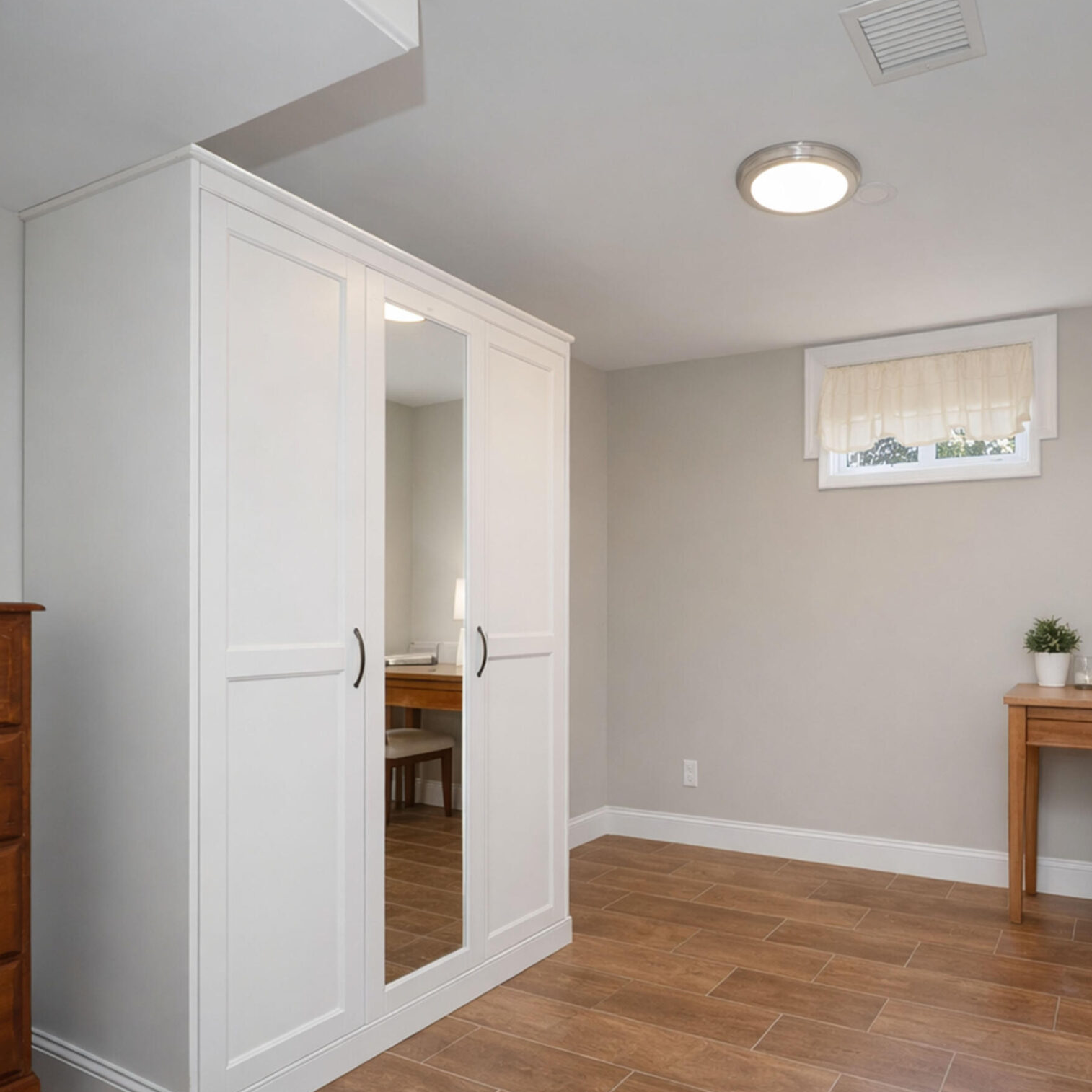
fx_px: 821
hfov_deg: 65.9
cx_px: 704
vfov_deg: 67.1
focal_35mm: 23
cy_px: 608
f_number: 4
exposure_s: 1/13
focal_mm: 16
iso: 64
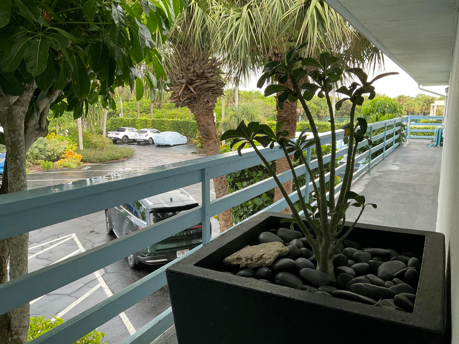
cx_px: 230
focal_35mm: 29
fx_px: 385
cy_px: 172
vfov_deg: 48.2
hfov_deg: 61.7
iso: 32
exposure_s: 1/120
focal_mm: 3
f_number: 1.8
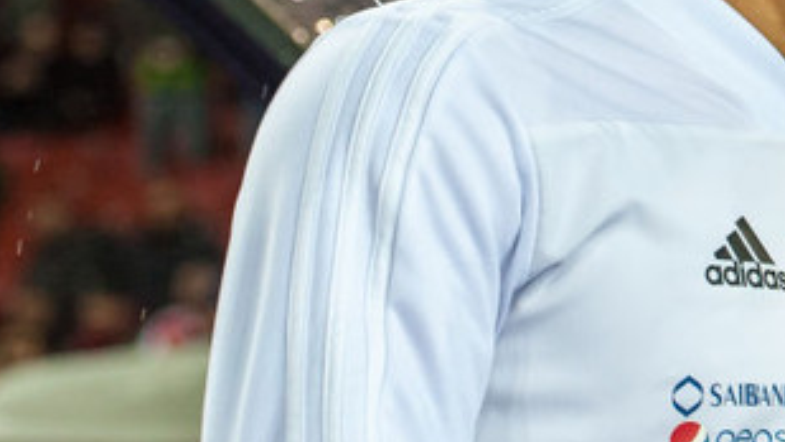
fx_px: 4227
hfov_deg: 10.5
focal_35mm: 203
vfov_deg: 6.0
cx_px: 887
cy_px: -8
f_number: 4.5
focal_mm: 75
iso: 1250
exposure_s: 1/640
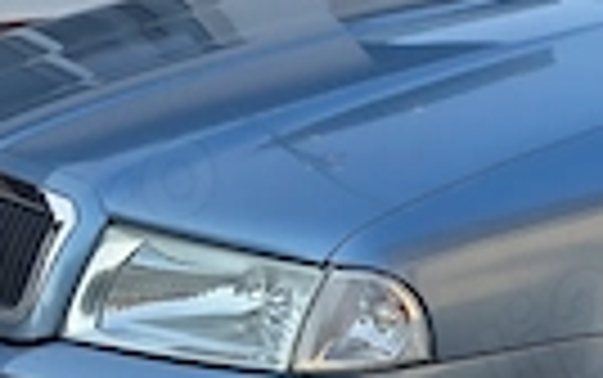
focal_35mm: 109
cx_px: 873
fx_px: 1793
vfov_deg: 11.9
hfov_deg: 17.4
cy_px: 400
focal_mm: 6.3
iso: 25
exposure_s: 1/359
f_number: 1.7
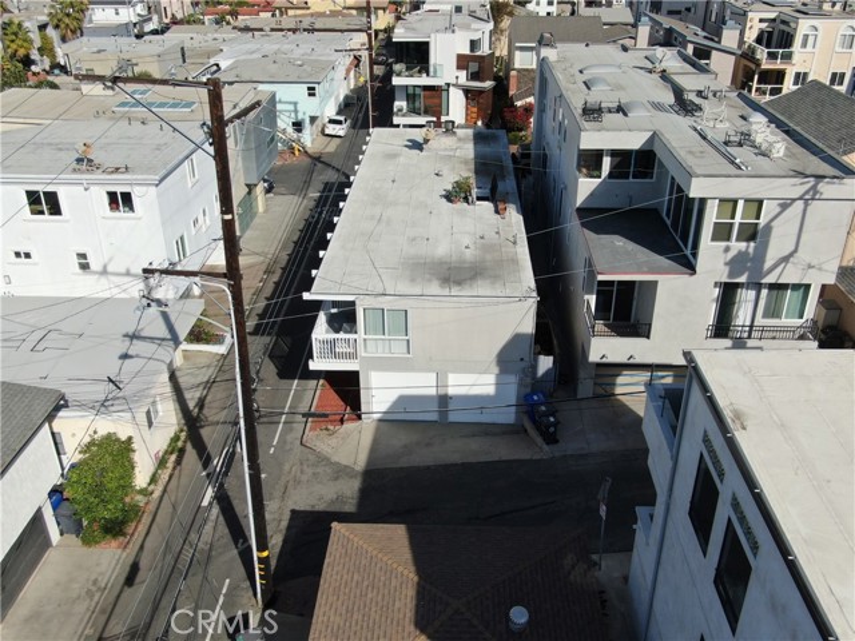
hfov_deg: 55.4
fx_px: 815
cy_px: 320
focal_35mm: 33
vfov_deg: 42.9
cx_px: 428
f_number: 3.2
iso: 100
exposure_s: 1/1600
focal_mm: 5.57
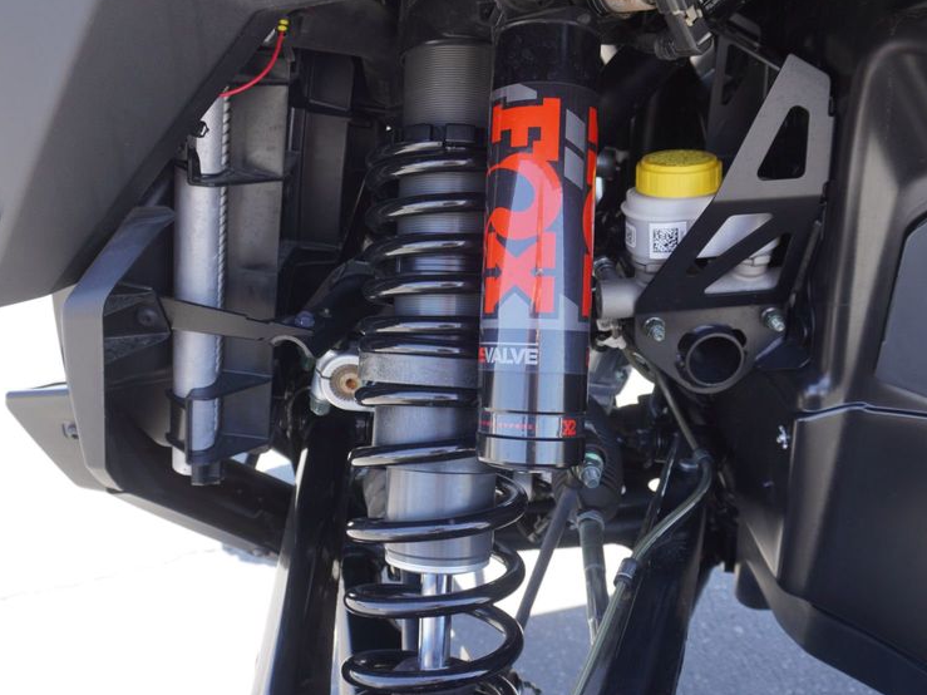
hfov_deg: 56.8
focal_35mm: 32
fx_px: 857
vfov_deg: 44.1
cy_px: 335
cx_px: 455
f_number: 4.5
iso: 100
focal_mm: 16
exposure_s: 1/80
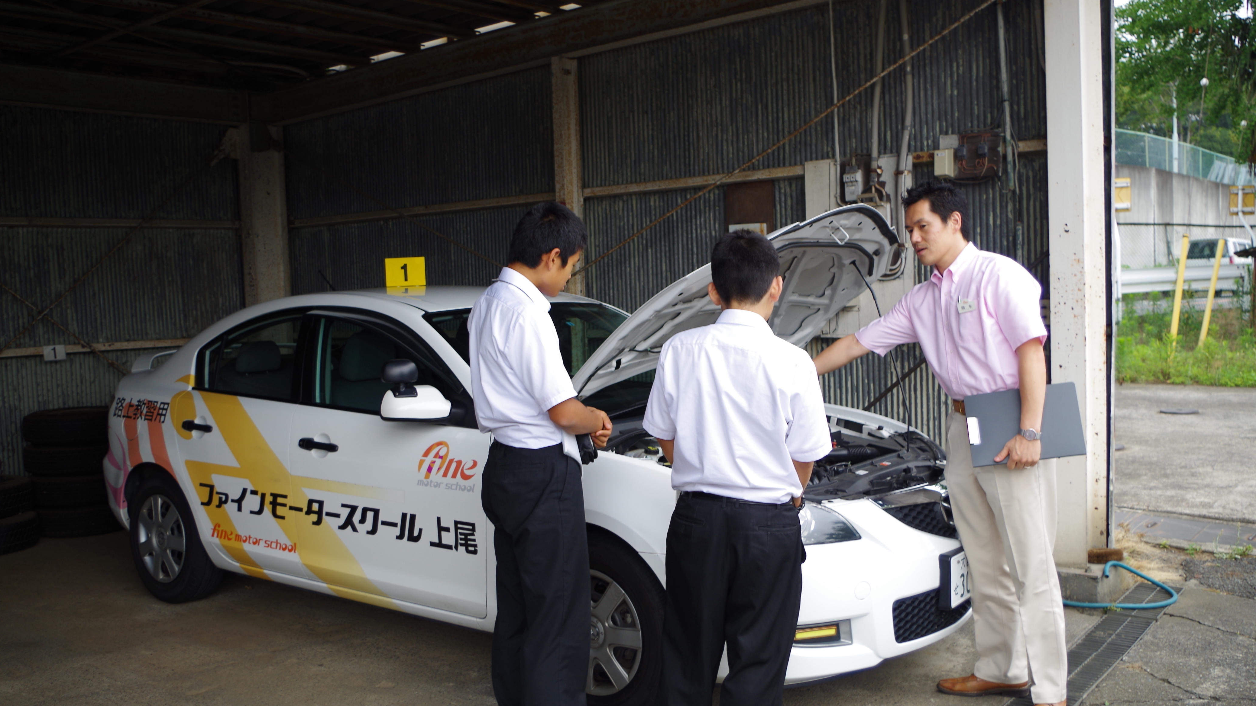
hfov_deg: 59.5
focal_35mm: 33
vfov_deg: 35.6
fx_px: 1099
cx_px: 634
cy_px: 344
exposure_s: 1/125
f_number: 4
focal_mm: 21.25
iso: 100
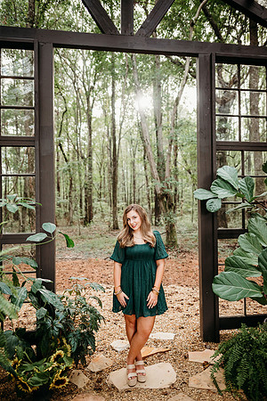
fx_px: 267
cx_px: 134
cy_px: 200
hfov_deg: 53.1
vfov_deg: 73.7
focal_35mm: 24
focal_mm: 24
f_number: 2.2
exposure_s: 1/250
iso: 640
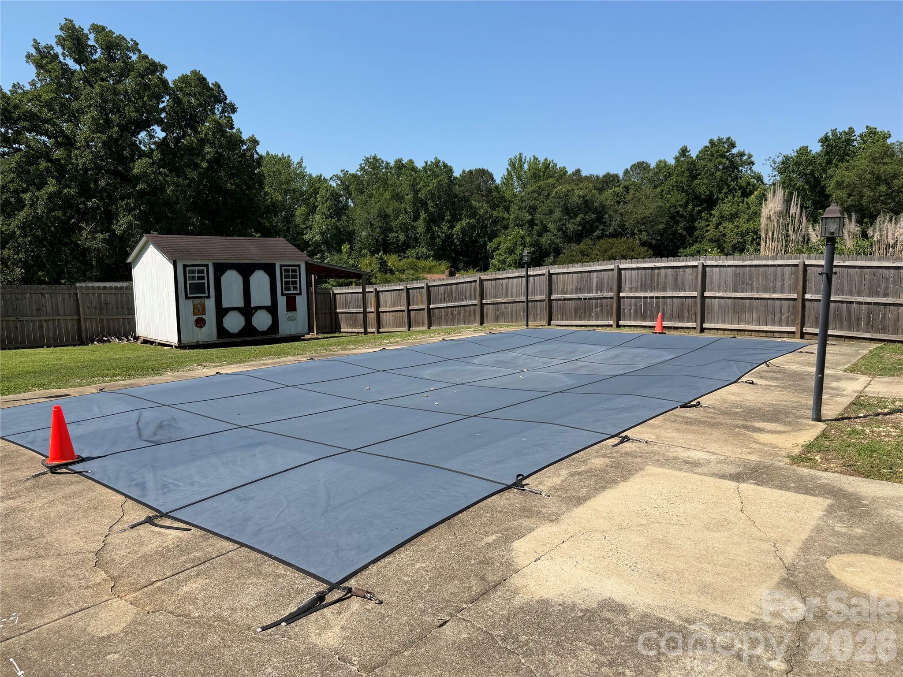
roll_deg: +1.2
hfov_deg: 71.6
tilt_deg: -6.2
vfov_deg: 56.8
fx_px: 626
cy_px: 338
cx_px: 452
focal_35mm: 24
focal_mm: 6.76
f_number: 1.78
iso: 80
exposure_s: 1/5319
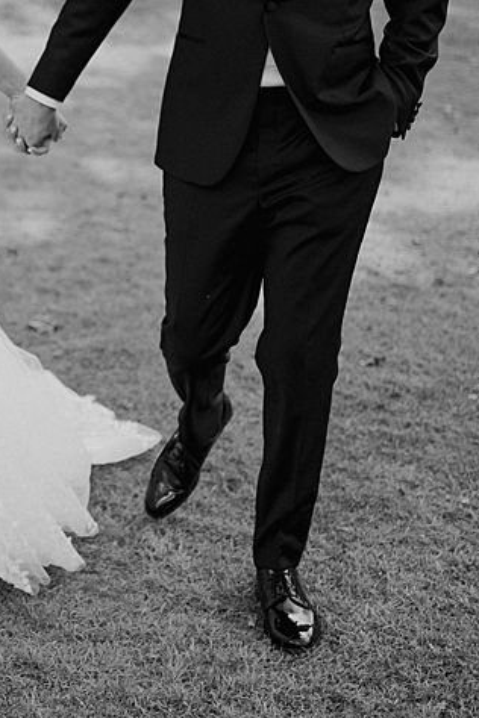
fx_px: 1656
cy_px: 173
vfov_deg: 24.2
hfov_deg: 16.1
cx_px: -9
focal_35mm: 83
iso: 250
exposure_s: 1/2500
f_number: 1.8
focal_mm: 35
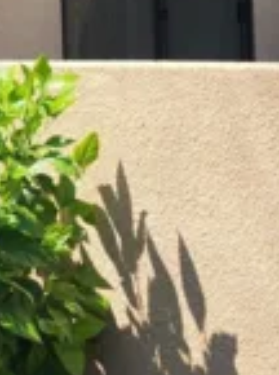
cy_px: -39
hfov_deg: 15.8
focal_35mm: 93
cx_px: 121
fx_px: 1004
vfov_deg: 20.2
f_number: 1.8
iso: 50
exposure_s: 1/1336
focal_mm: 5
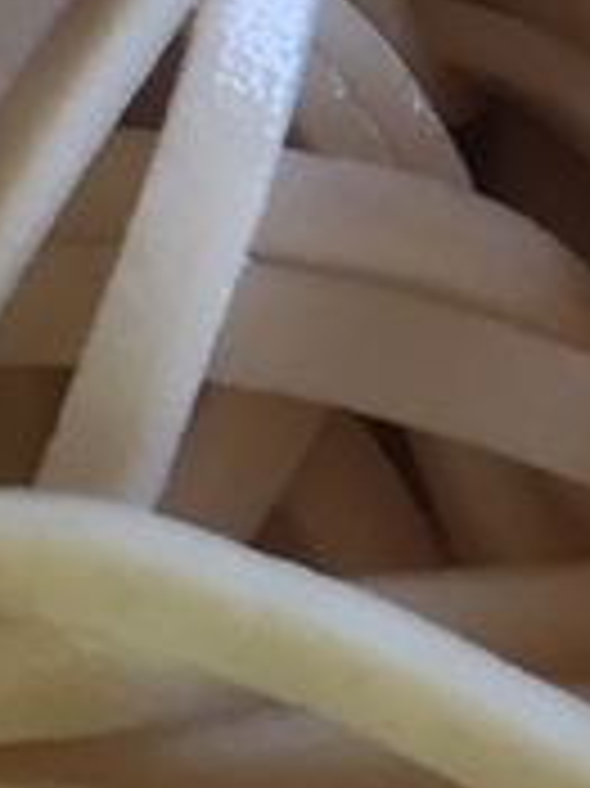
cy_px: -937
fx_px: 4528
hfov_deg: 7.2
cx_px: 1072
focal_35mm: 199
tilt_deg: -62.4
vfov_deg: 9.2
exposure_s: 1/30
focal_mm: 4.15
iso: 32
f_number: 2.2
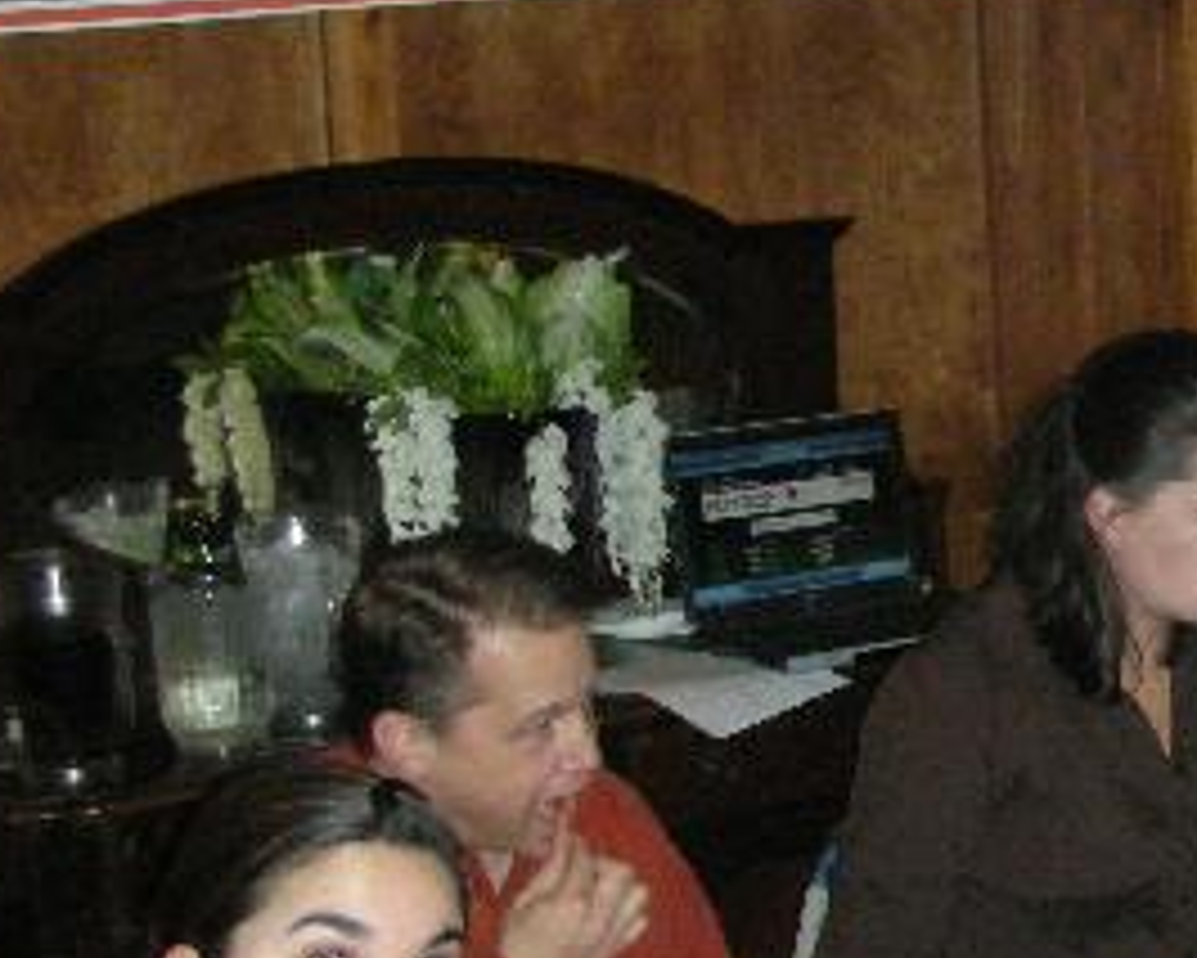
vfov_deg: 15.5
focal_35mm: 99
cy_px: 376
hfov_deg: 18.5
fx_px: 3509
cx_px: 1382
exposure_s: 1/60
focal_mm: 5.8
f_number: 2.8
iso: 310
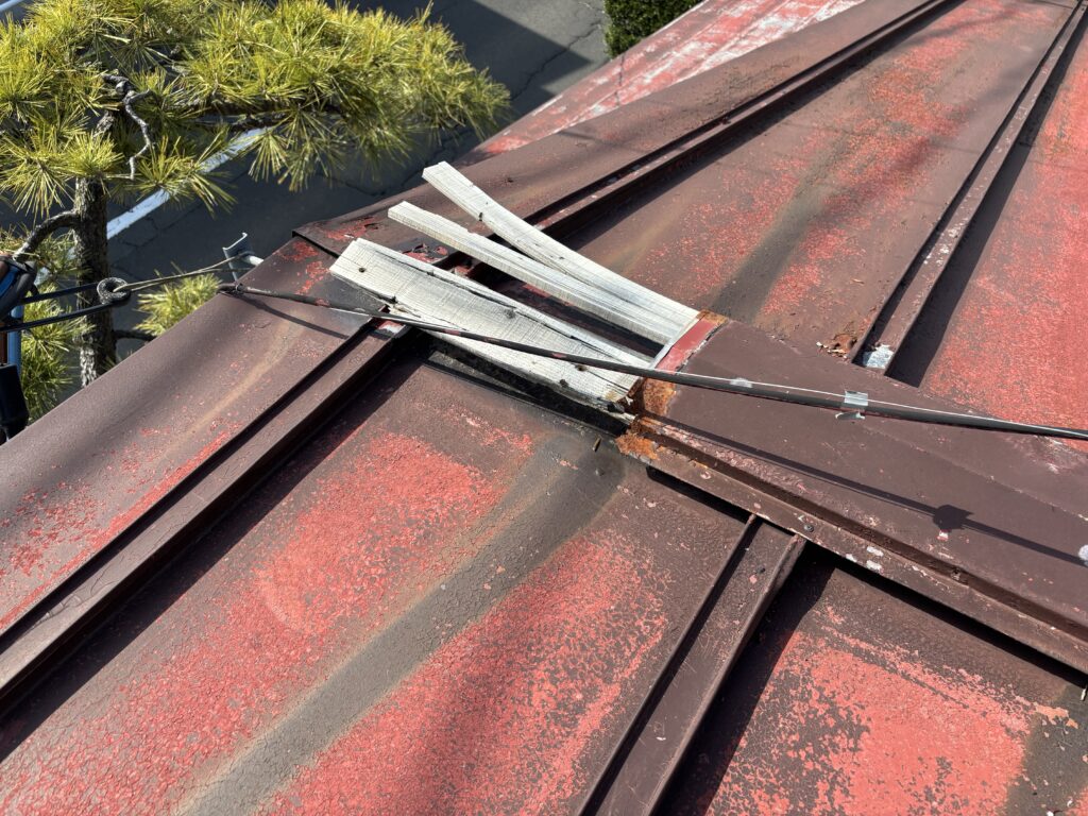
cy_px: 408
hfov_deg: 67.3
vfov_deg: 53.1
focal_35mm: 26
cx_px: 544
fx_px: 817
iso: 50
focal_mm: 5.96
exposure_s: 1/1695
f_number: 1.6
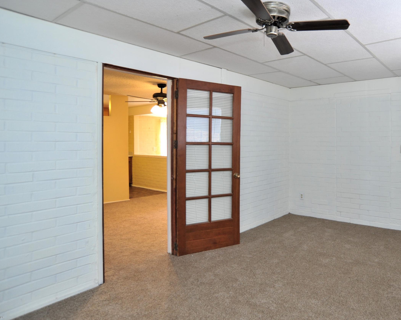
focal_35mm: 24
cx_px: 271
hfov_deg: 68.1
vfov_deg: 58.6
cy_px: 140
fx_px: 285
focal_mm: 18
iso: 800
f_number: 4.5
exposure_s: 1/30
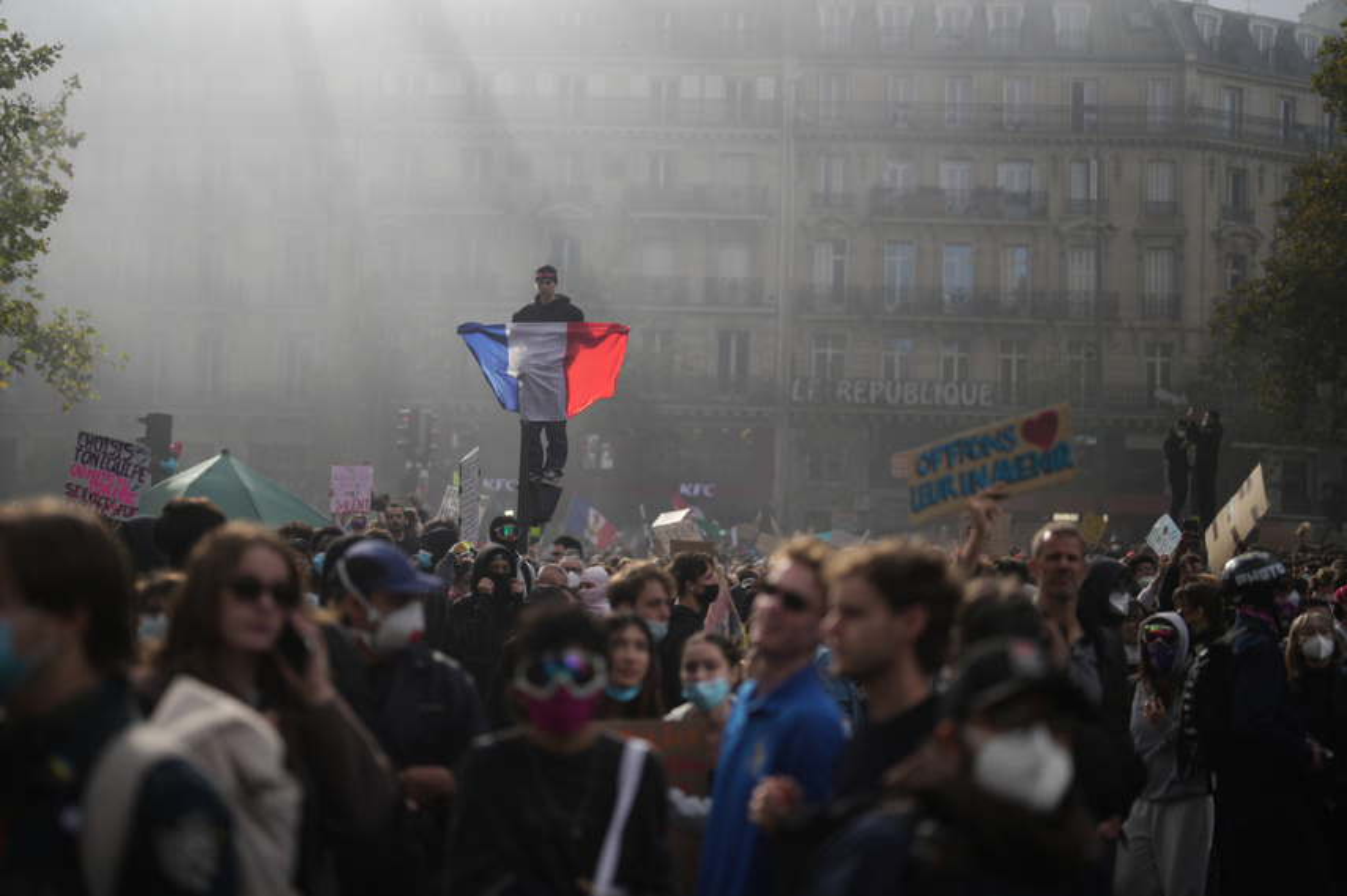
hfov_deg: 39.6
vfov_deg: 27.0
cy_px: 448
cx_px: 674
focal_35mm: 50
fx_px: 1870
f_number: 1.2
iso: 200
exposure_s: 1/4000
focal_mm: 50
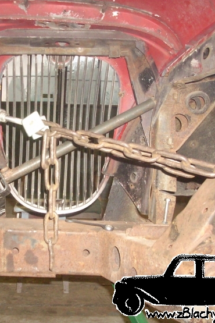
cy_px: 162
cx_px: 59
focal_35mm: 52
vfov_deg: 38.2
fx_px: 466
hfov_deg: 25.7
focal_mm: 6.2
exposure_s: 1/60
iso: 400
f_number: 2.8
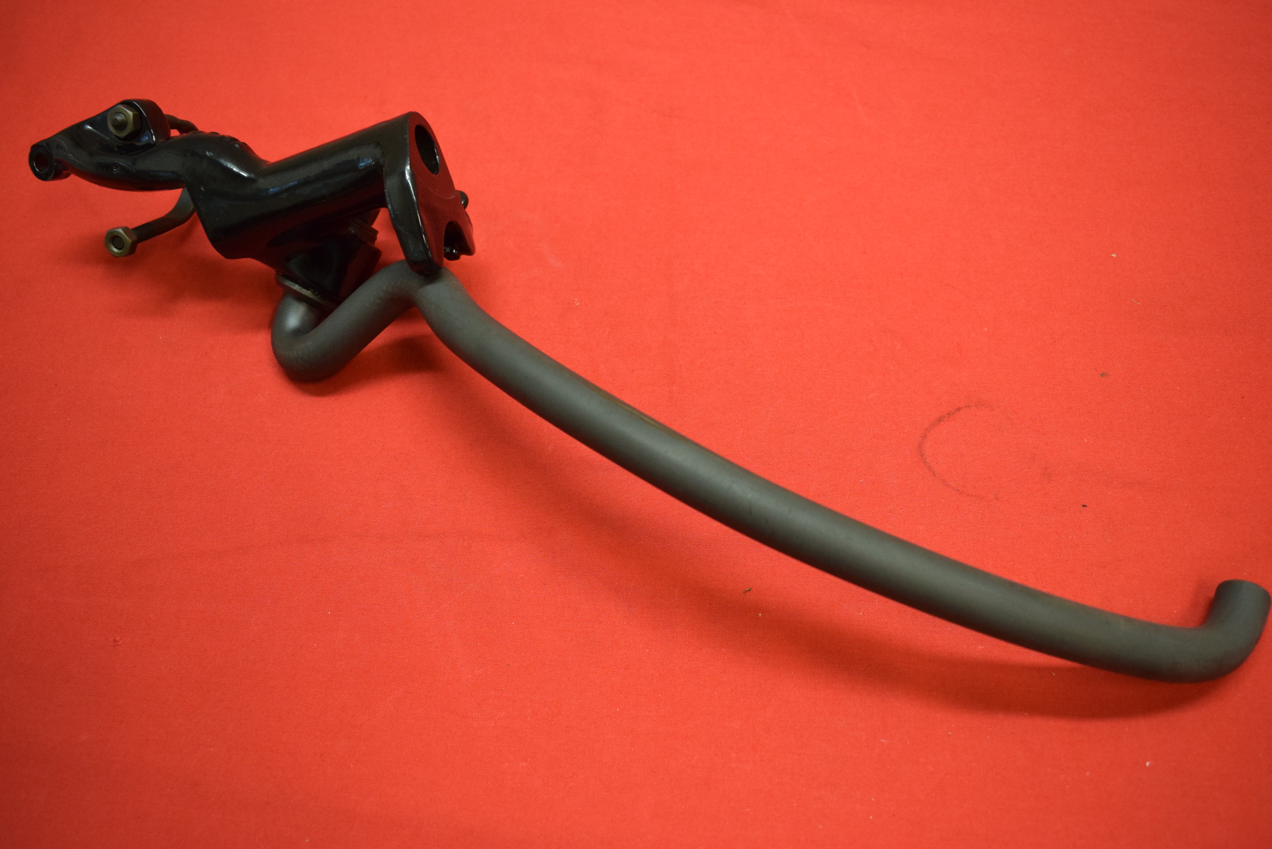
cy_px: 424
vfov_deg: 41.7
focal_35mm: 32
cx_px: 636
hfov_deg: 59.5
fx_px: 1113
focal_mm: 21
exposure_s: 1/125
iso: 2000
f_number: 5
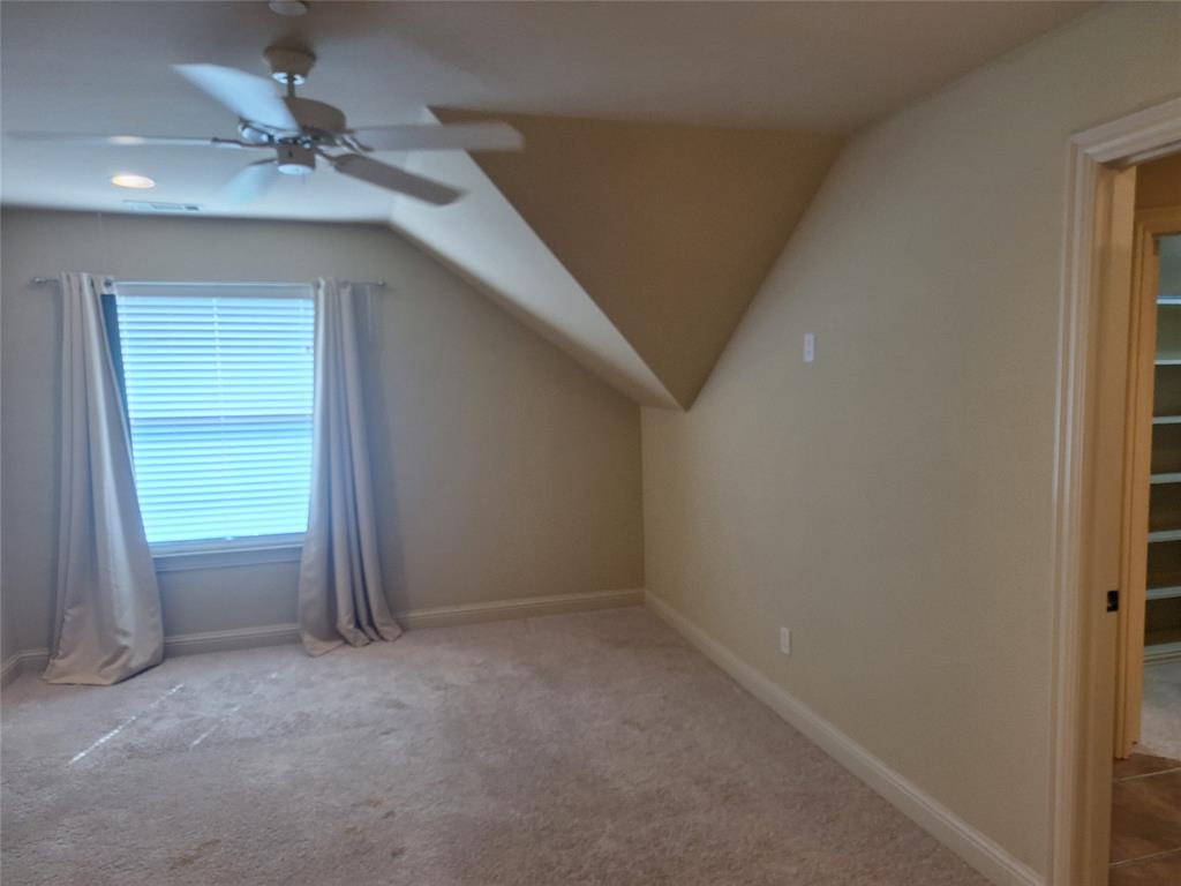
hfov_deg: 73.9
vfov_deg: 58.9
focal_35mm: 23
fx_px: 785
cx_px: 590
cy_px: 443
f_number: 1.8
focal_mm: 5.54
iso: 50
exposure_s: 1/120
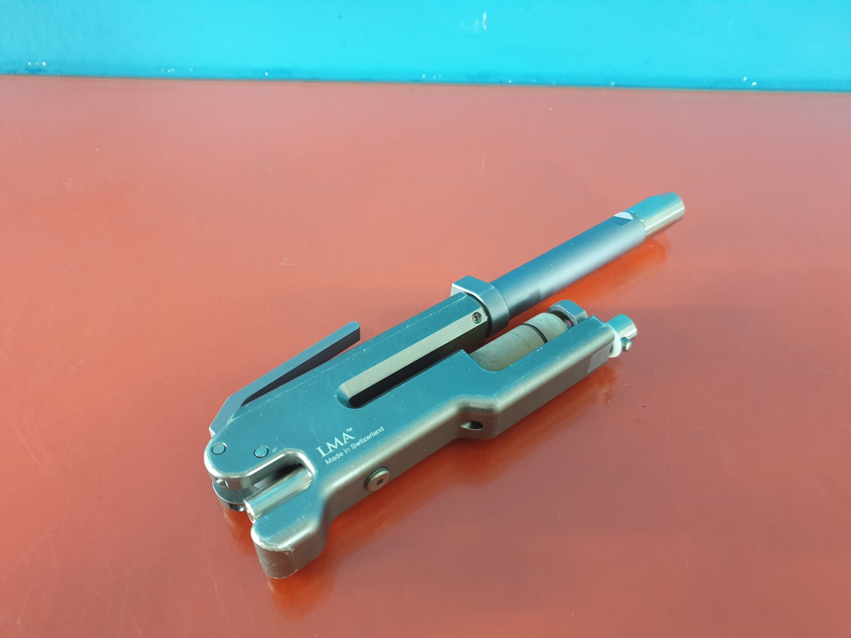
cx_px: 426
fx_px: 639
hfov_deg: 67.3
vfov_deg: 53.1
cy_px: 319
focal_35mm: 26
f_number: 1.5
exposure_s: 1/25
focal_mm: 4.3
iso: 320
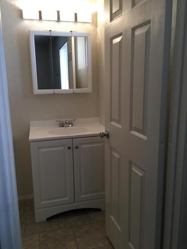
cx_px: 94
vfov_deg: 61.7
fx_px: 209
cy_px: 124
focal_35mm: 29
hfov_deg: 48.2
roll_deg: +1.3
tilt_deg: -10.5
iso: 32
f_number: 2.2
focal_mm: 4.15
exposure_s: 1/30
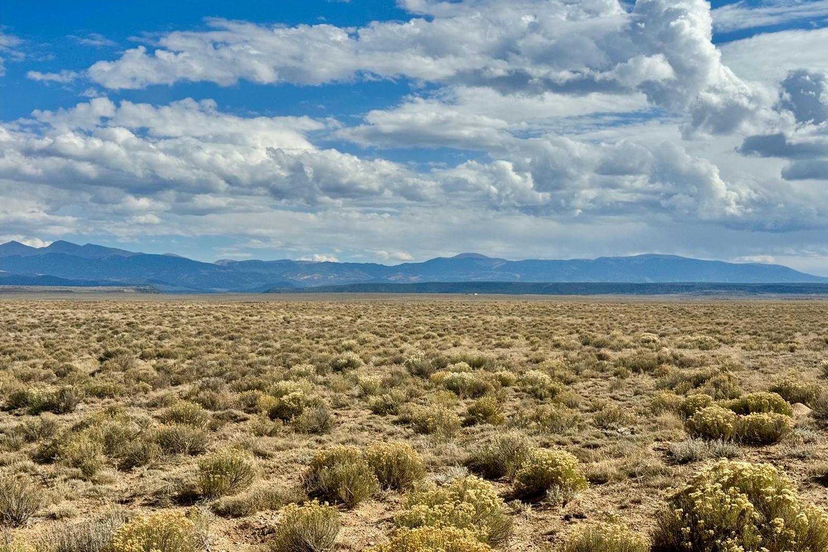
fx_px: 1173
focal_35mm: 51
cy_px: 310
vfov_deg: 26.5
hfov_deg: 38.9
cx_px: 421
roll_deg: -0.6
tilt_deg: -1.0
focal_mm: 6.76
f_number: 1.78
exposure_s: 1/9009
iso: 80
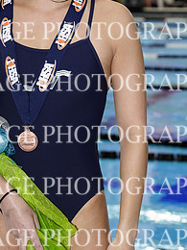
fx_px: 1066
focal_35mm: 148
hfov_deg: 10.0
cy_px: 57
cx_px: 36
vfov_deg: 13.3
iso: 1250
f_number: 5.6
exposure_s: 1/200
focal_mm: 69
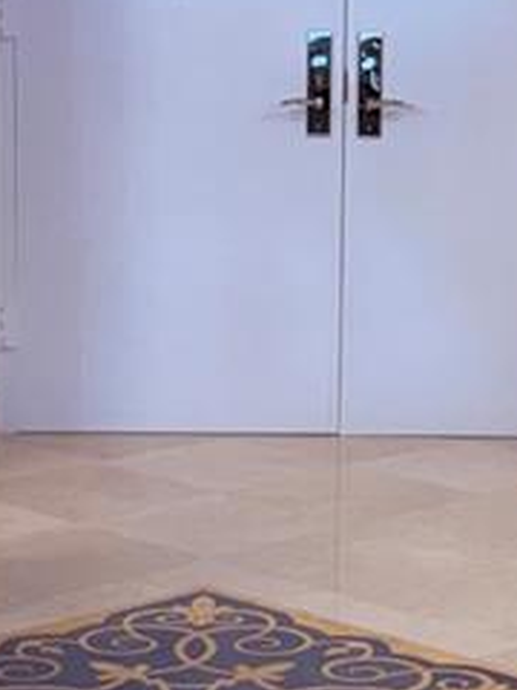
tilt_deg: -7.2
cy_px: 308
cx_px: 428
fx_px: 2589
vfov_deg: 15.2
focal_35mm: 130
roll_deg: -1.2
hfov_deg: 11.4
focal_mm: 5.96
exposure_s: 1/120
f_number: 1.6
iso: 80
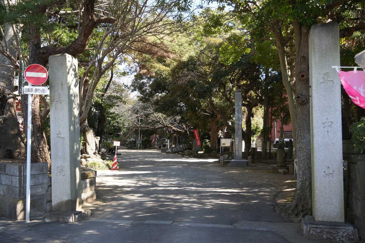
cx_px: 182
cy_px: 122
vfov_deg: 38.3
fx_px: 350
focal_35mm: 34
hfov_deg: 55.1
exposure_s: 1/160
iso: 125
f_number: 4
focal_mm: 23
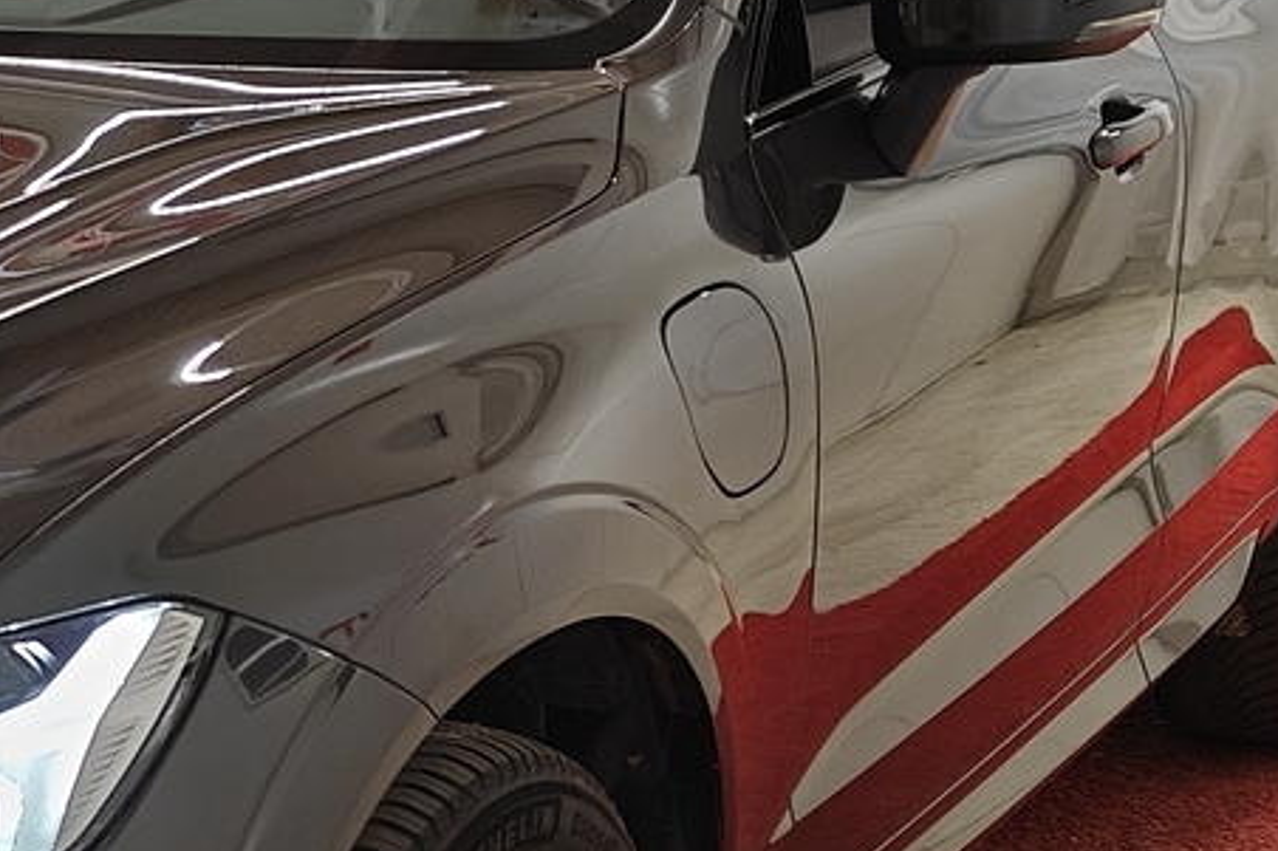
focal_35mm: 106
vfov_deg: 12.9
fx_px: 3761
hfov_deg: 18.5
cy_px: 670
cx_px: -141
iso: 100
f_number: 1.8
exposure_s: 1/120
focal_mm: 5.59
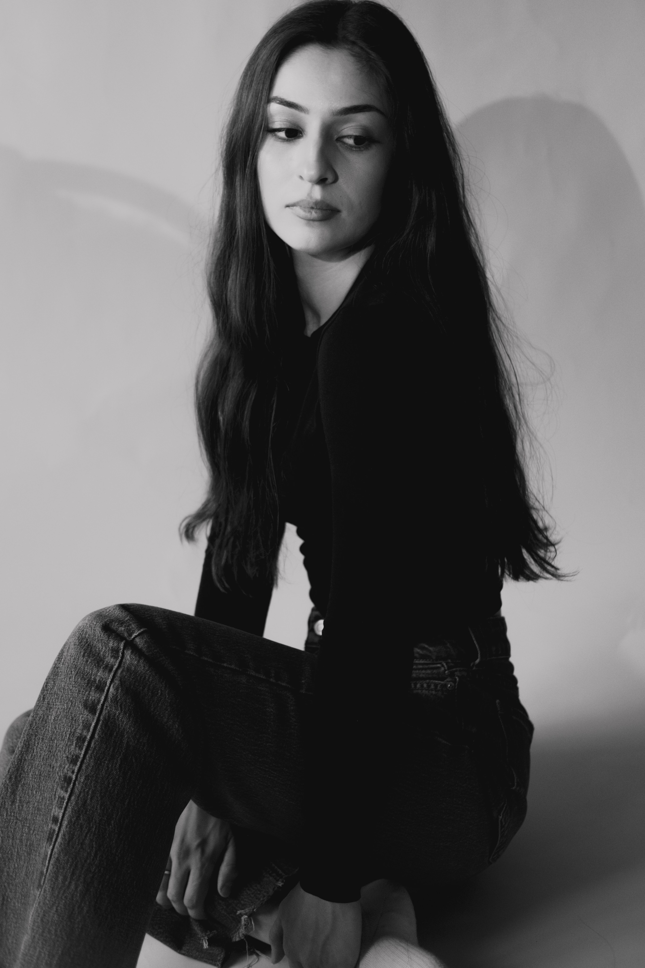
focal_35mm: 53
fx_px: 1424
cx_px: 322
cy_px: 484
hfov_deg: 25.5
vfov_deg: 37.5
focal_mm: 35
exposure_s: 1/125
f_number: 2
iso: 800
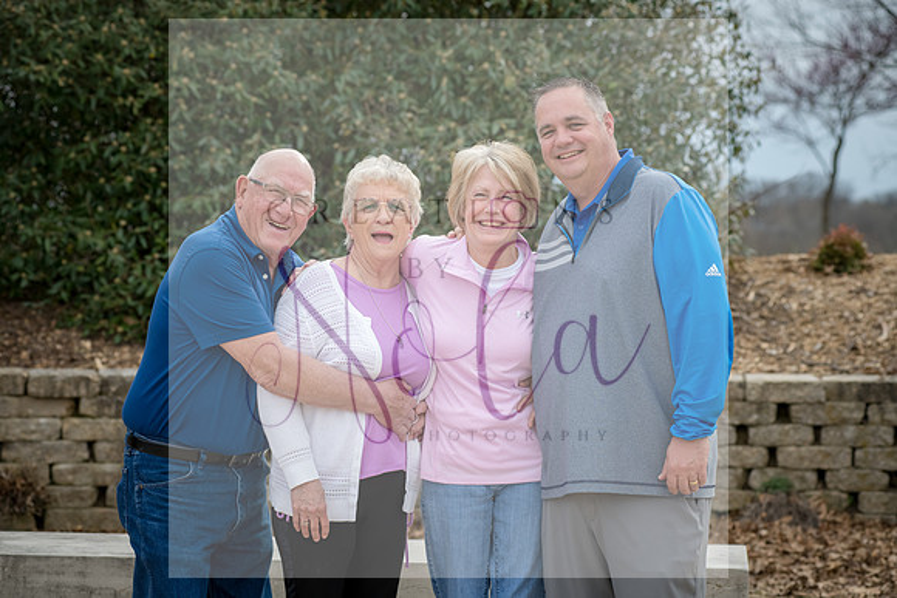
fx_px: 2492
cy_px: 299
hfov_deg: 20.4
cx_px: 448
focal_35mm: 100
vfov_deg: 13.7
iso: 400
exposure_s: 1/640
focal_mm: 100
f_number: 5.6
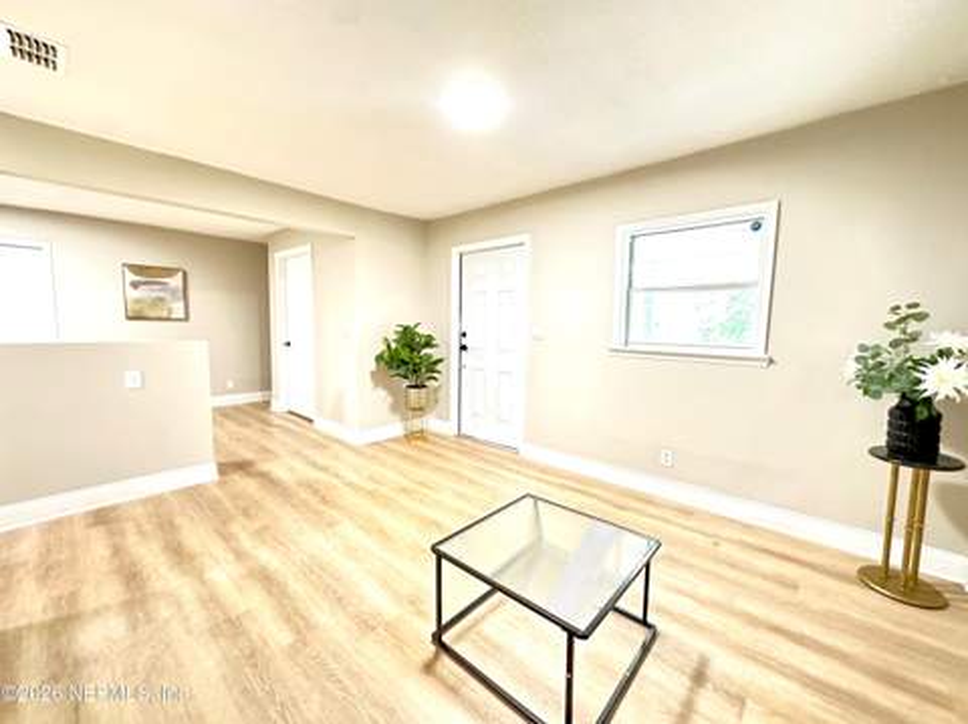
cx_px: 484
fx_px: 391
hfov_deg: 102.1
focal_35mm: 14
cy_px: 362
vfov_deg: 85.6
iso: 1000
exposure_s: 1/40
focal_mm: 2.22
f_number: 2.2
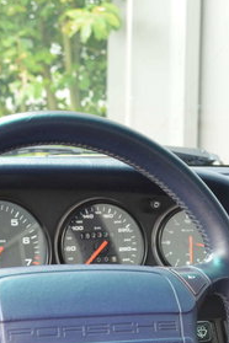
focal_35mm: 99
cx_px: 90
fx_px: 945
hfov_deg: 13.8
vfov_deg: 20.3
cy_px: 290
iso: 500
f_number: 4
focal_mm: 24
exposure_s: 1/60
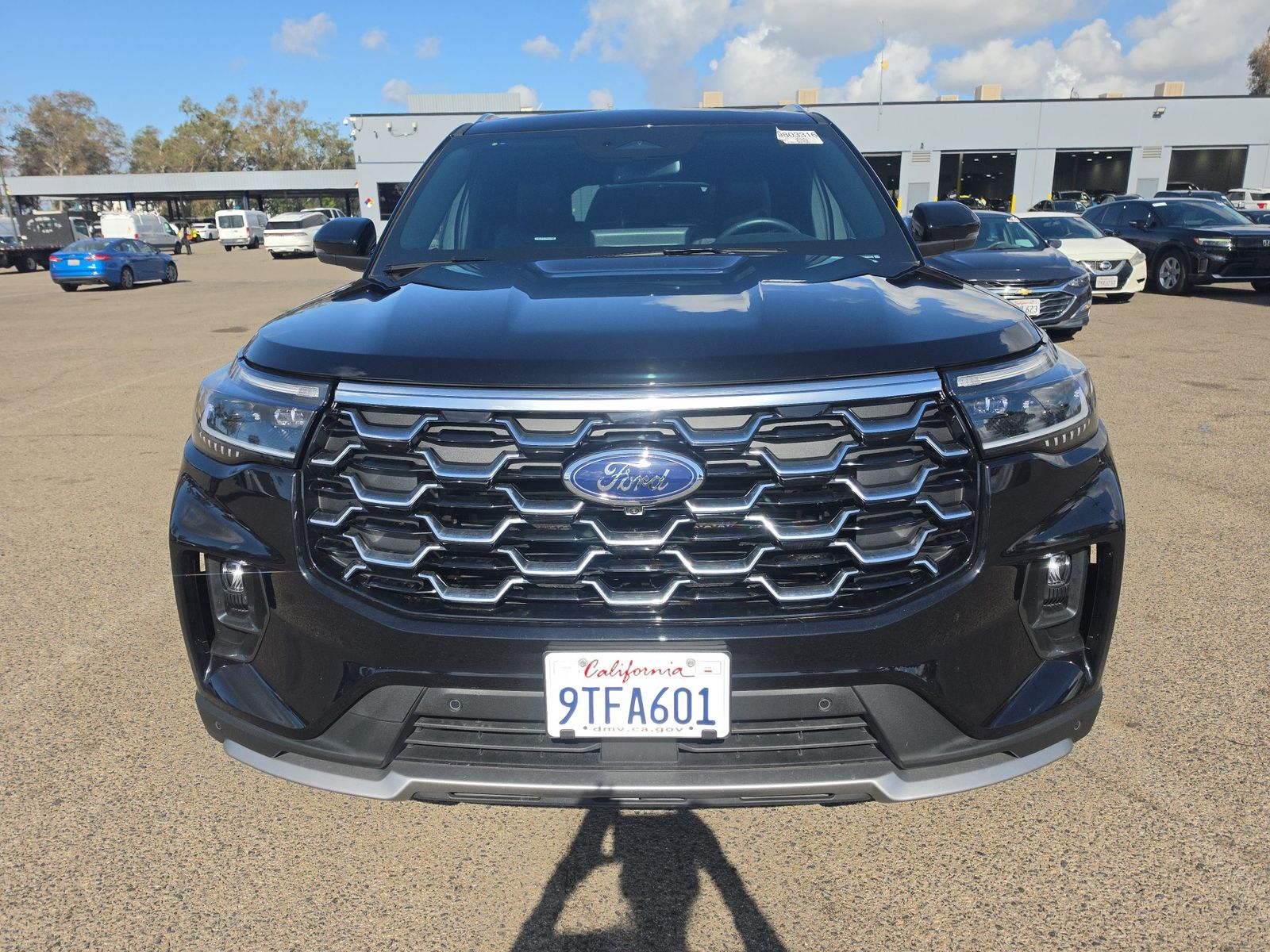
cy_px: 476
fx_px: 844
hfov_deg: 73.9
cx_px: 635
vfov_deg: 58.9
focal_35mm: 23
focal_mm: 6.5
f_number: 1.4
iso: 59
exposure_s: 1/7940
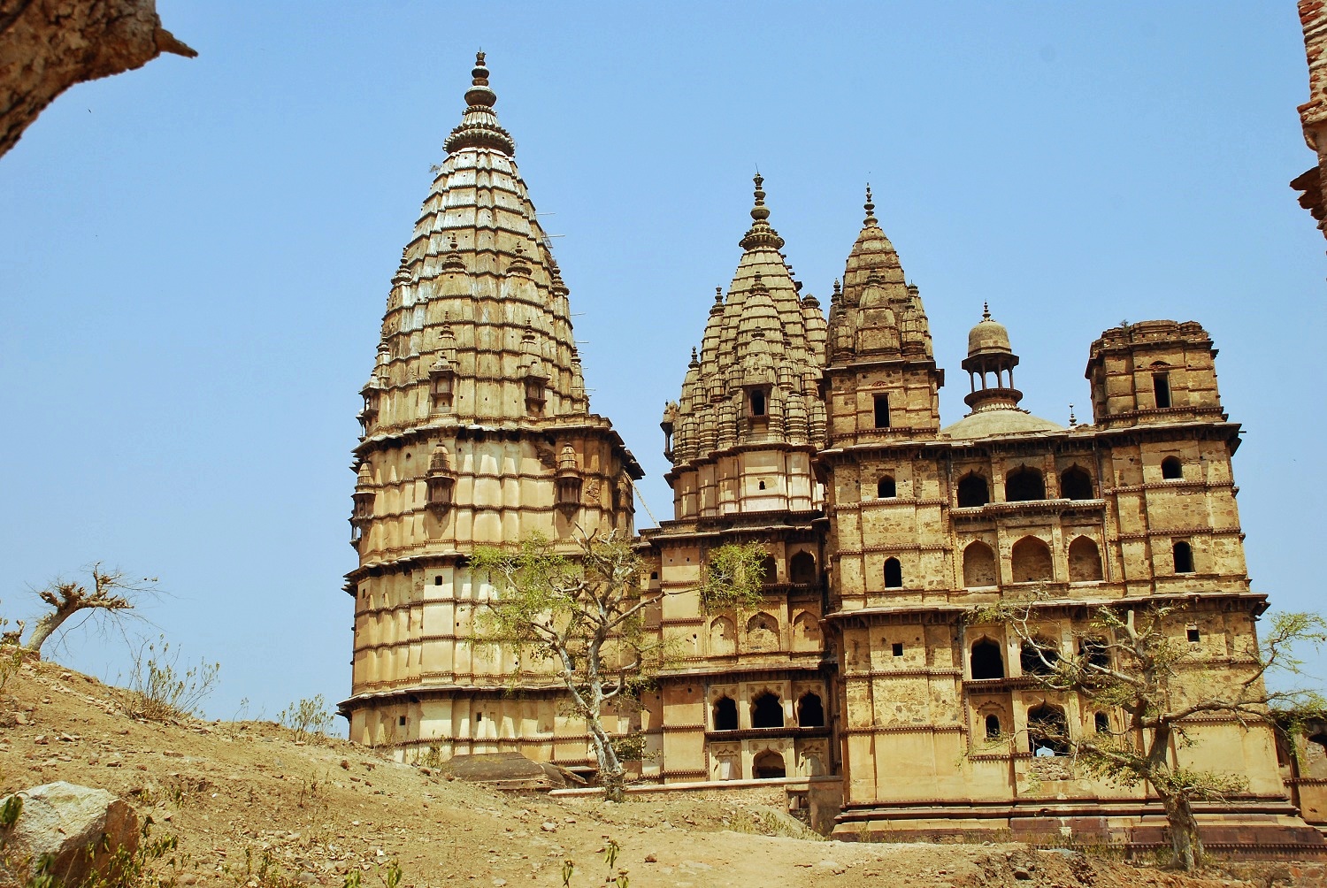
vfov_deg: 32.0
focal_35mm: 42
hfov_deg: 46.3
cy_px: 444
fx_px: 1550
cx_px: 664
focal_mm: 28
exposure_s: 1/320
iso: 200
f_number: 9
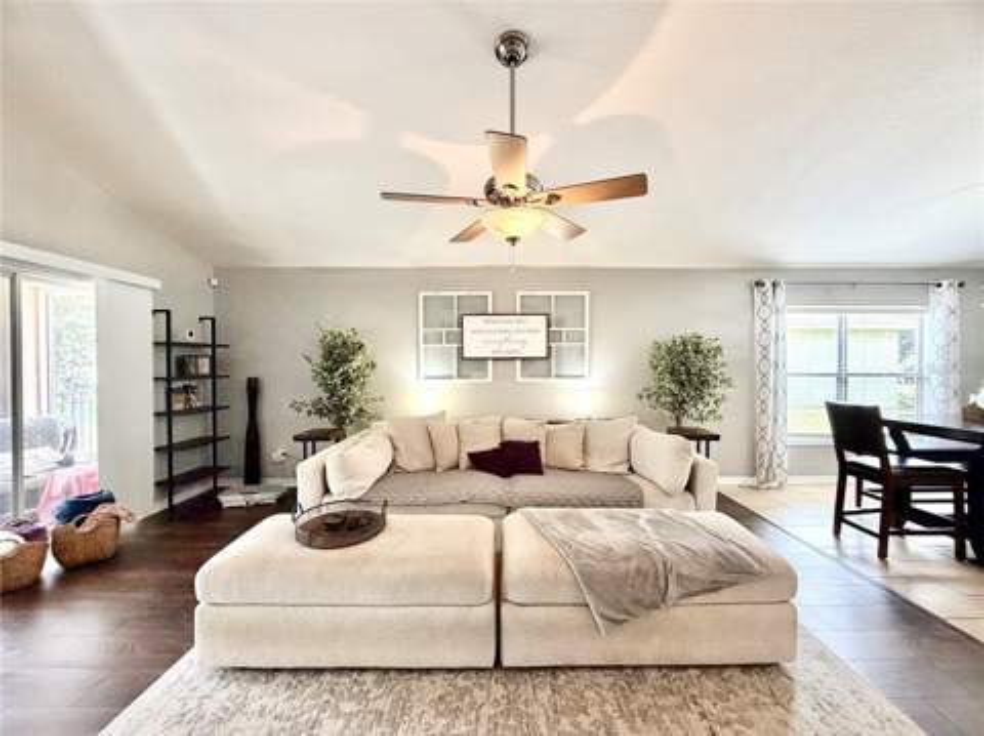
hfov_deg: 102.1
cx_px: 492
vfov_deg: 85.6
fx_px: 398
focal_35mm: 14
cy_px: 368
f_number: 2.2
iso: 250
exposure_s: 1/60
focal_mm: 2.22
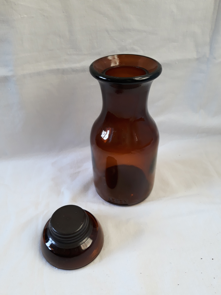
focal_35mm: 27
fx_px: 230
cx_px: 110
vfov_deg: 65.3
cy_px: 148
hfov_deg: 51.4
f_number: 1.7
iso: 80
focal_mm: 3.71
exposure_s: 1/50
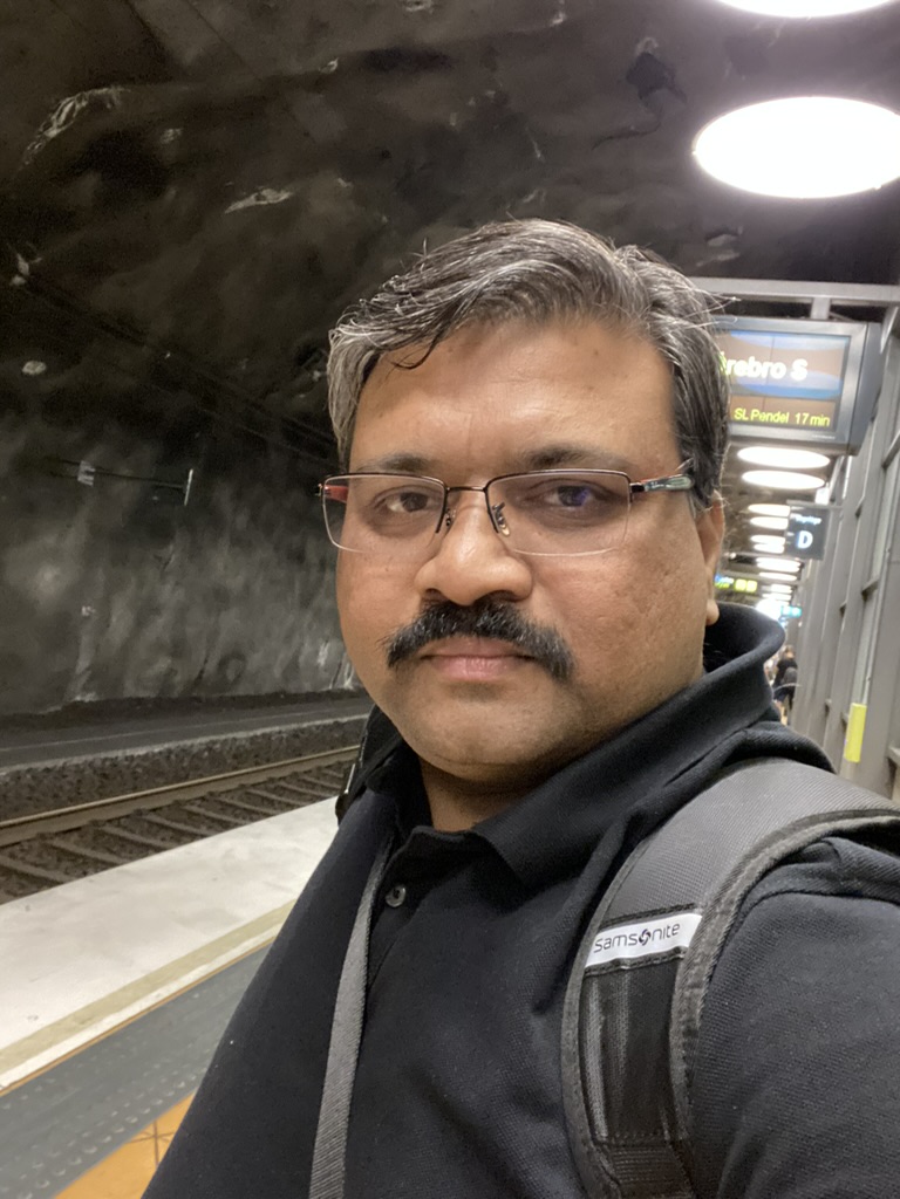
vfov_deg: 60.0
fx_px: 1040
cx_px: 450
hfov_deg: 46.8
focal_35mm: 30
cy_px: 600
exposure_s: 1/20
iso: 640
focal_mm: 2.71
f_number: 2.2
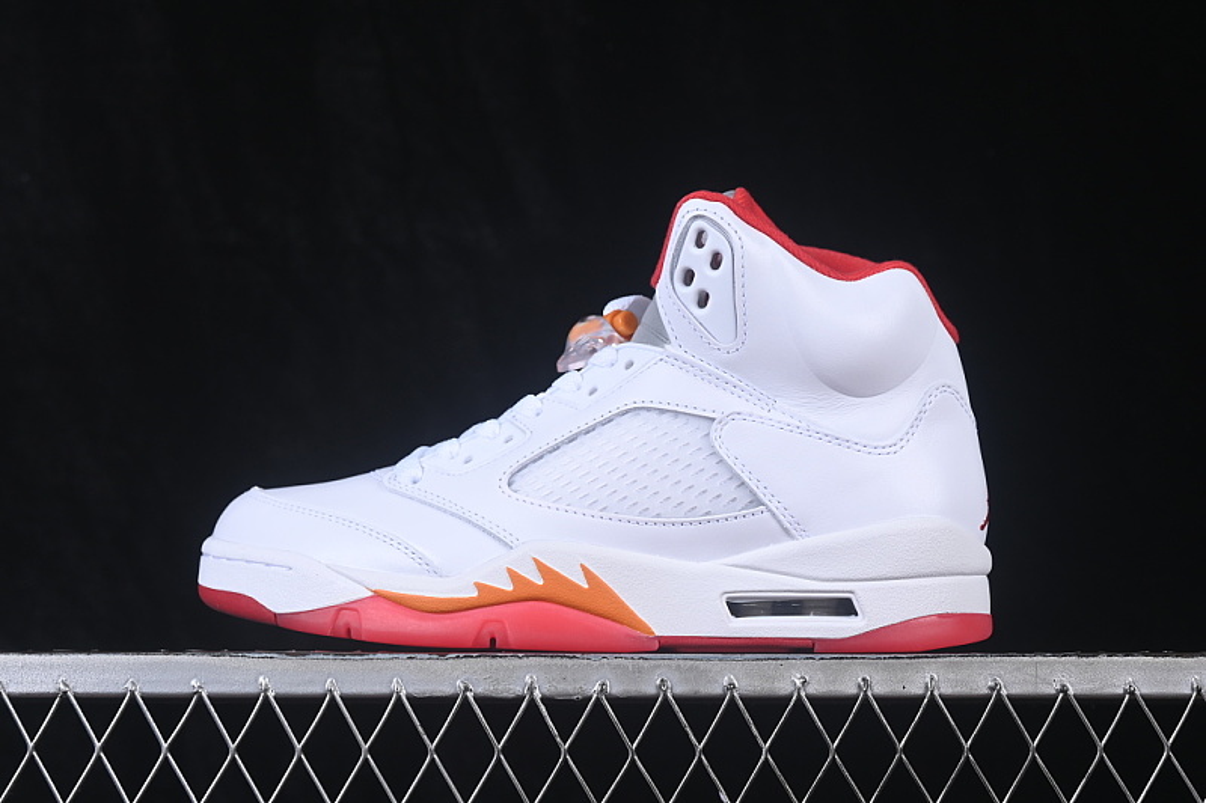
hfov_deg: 27.0
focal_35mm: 75
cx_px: 603
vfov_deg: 18.2
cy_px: 402
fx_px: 2512
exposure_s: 1/80
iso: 160
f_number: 8
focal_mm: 50
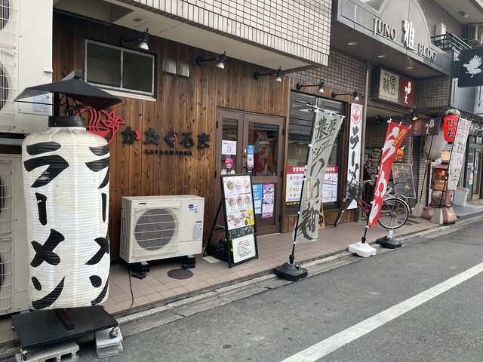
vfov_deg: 53.1
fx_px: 363
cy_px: 181
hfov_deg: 67.3
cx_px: 242
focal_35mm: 26
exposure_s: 1/121
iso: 80
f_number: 1.6
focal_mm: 4.2
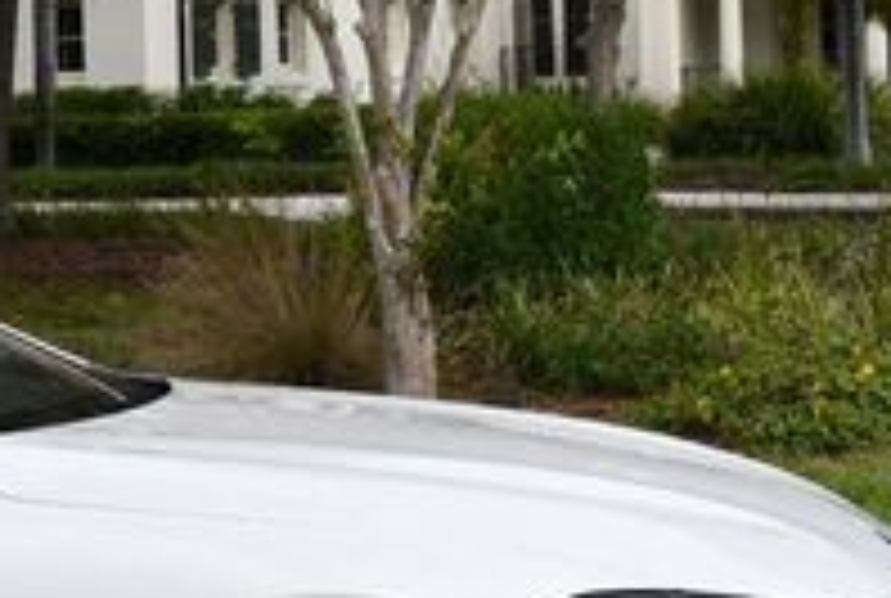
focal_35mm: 142
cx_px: -266
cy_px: 283
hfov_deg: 13.9
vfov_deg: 9.7
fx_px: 3522
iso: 160
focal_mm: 22
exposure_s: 1/250
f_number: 8
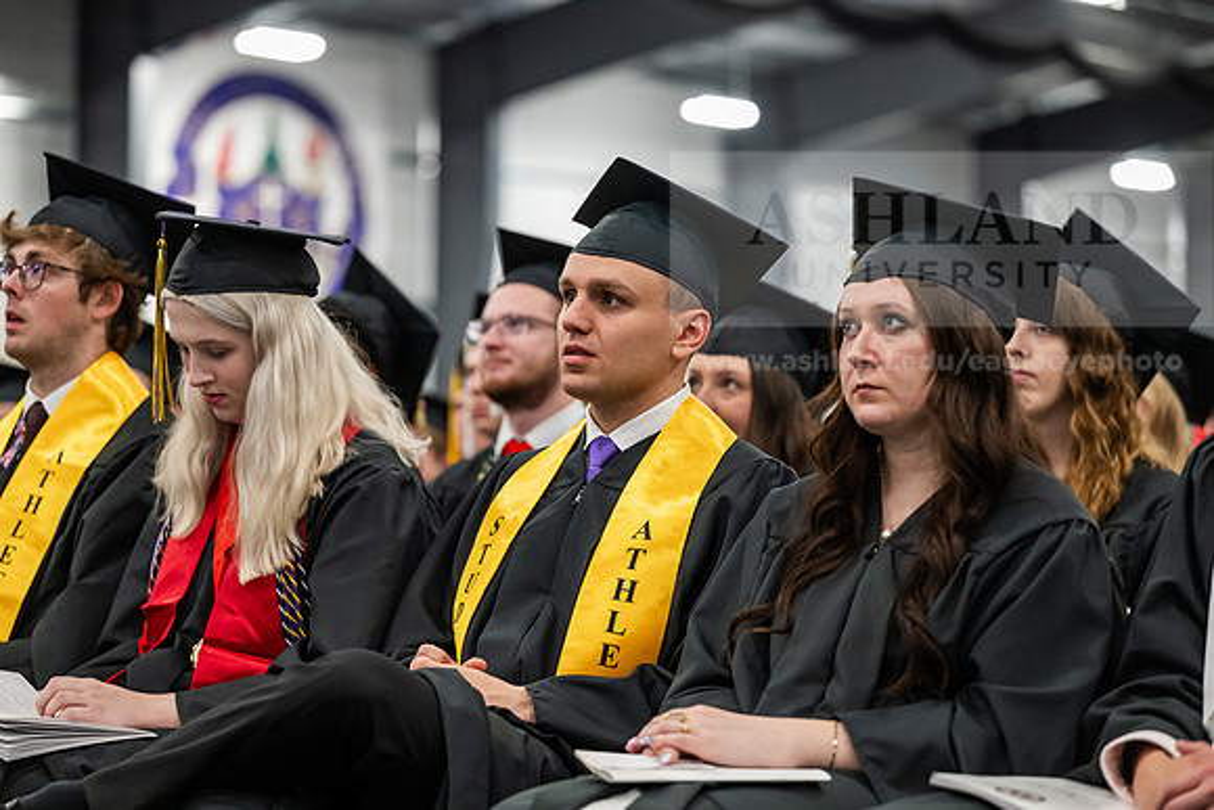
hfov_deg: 20.2
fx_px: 3407
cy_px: 405
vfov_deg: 13.6
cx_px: 607
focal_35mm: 101
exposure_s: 1/200
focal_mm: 101
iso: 2500
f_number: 3.2
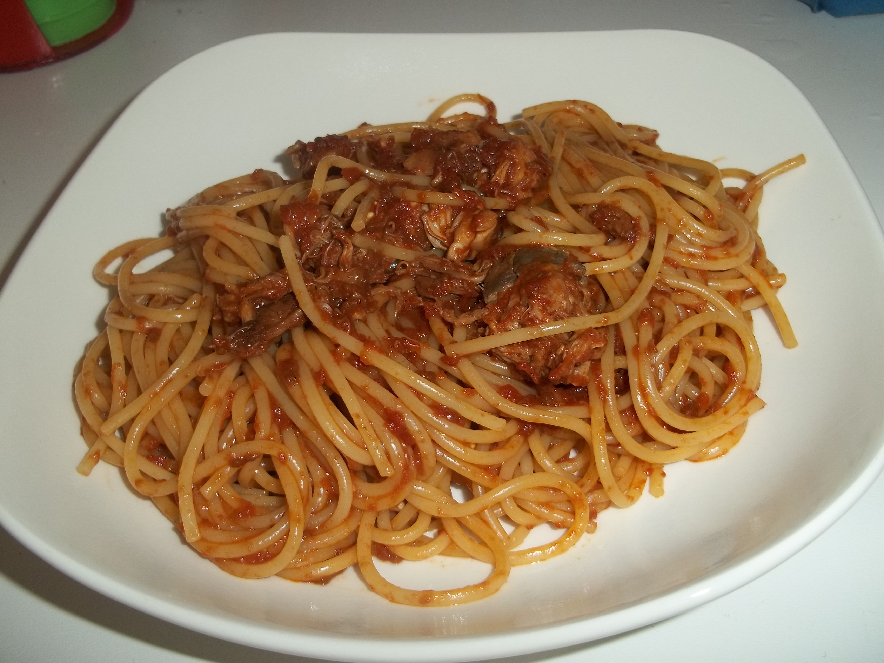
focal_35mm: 36
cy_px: 332
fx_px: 919
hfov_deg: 51.4
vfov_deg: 39.7
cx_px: 442
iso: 64
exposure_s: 1/30
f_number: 3.1
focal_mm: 6.5
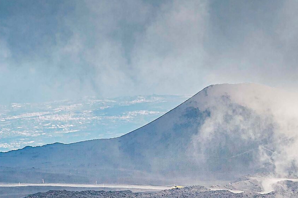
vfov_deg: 13.5
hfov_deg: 20.5
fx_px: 819
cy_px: 227
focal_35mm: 99
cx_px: 203
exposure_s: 1/200
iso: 250
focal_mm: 35
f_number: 6.3
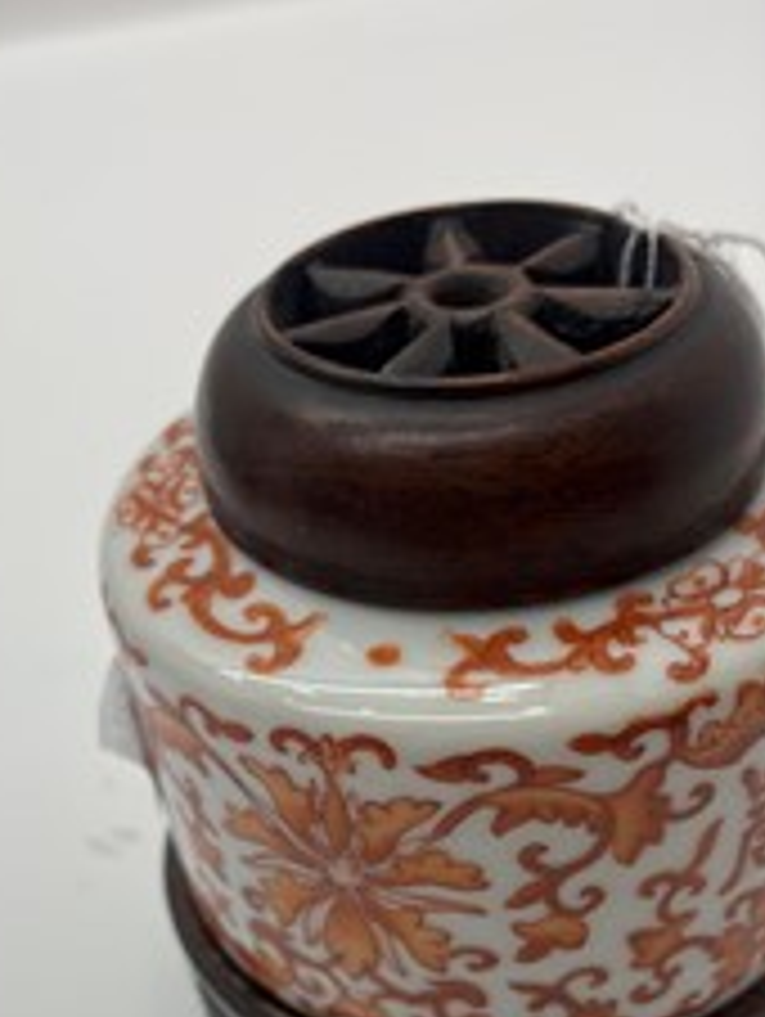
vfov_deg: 39.6
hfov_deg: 31.6
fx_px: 1353
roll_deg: +7.6
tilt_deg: -42.1
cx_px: 392
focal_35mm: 46
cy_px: 814
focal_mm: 5.1
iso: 32
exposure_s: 1/149
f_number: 1.6
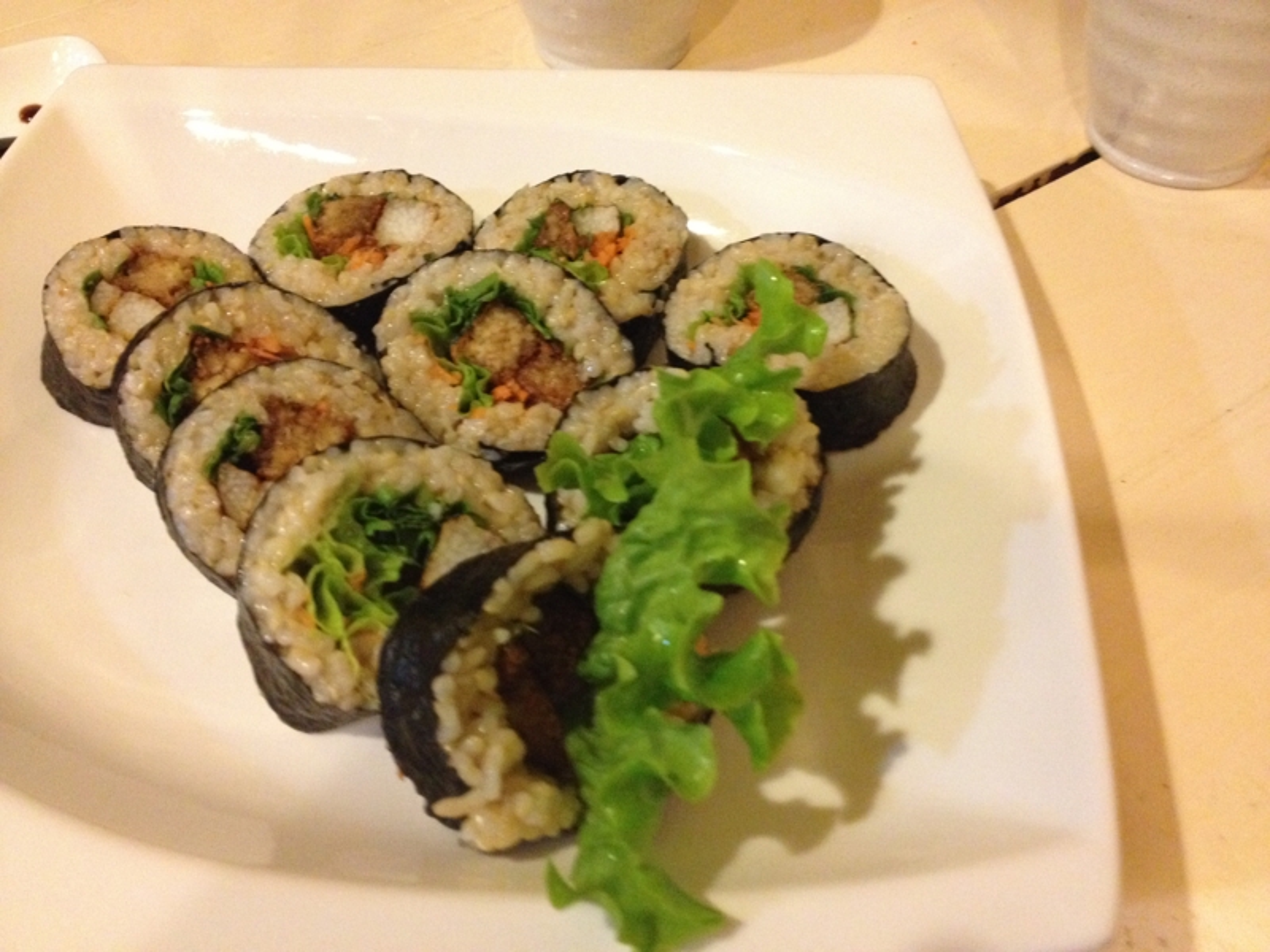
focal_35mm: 35
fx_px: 1284
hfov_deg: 52.6
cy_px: 476
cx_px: 635
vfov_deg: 40.7
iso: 500
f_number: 2.4
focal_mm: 4.28
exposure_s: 1/15
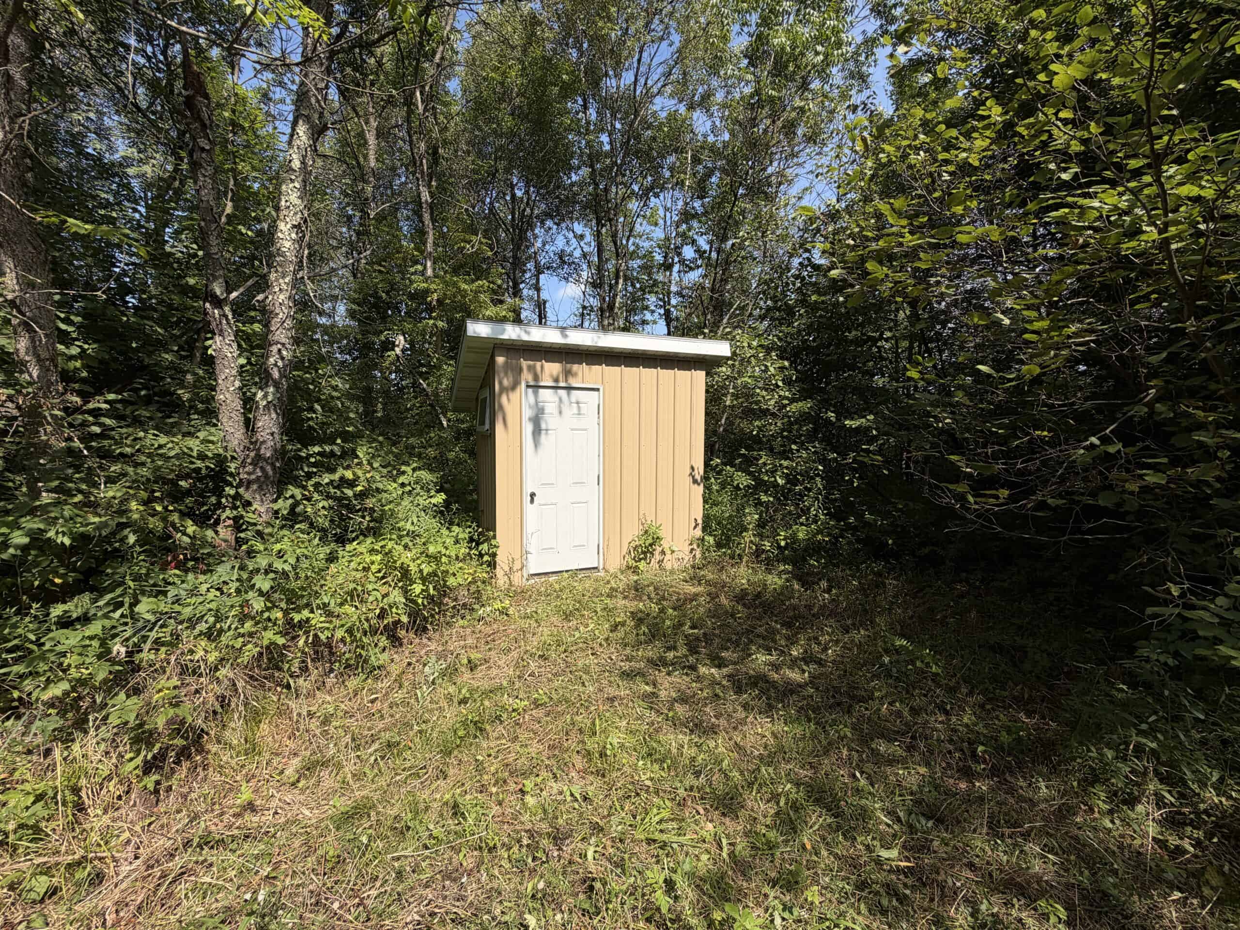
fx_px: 502
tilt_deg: -5.3
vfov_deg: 85.7
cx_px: 620
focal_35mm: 14
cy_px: 465
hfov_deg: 102.1
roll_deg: -1.1
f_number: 2.2
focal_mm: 2.22
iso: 25
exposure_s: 1/770
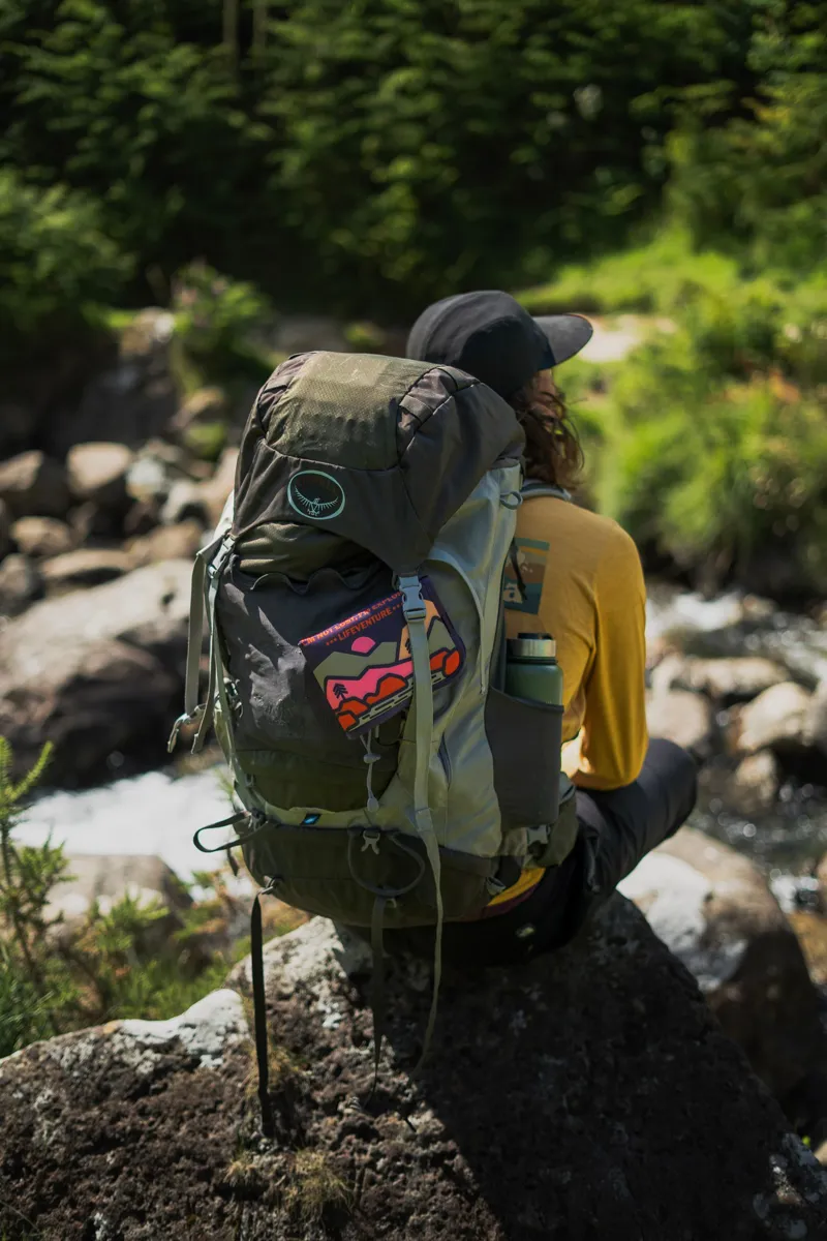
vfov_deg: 39.6
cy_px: 620
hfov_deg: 27.0
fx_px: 1723
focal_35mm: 50
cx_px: 414
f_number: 1.8
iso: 200
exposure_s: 1/1000
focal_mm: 50
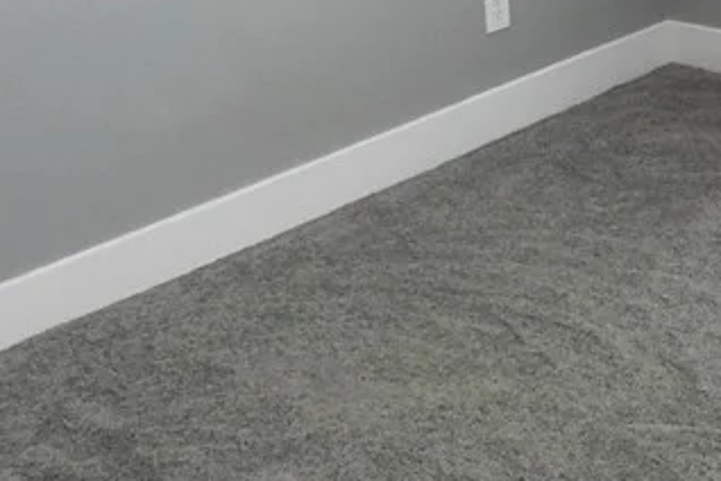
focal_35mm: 77
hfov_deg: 24.1
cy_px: -32
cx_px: 843
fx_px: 1542
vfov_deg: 17.2
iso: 280
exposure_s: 1/30
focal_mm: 4
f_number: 3
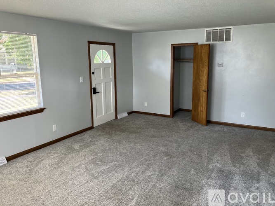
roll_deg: +0.0
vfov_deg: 49.7
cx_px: 138
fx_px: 222
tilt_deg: -10.6
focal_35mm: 28
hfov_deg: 63.5
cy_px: 103
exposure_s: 1/110
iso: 80
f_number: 1.8
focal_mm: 3.99
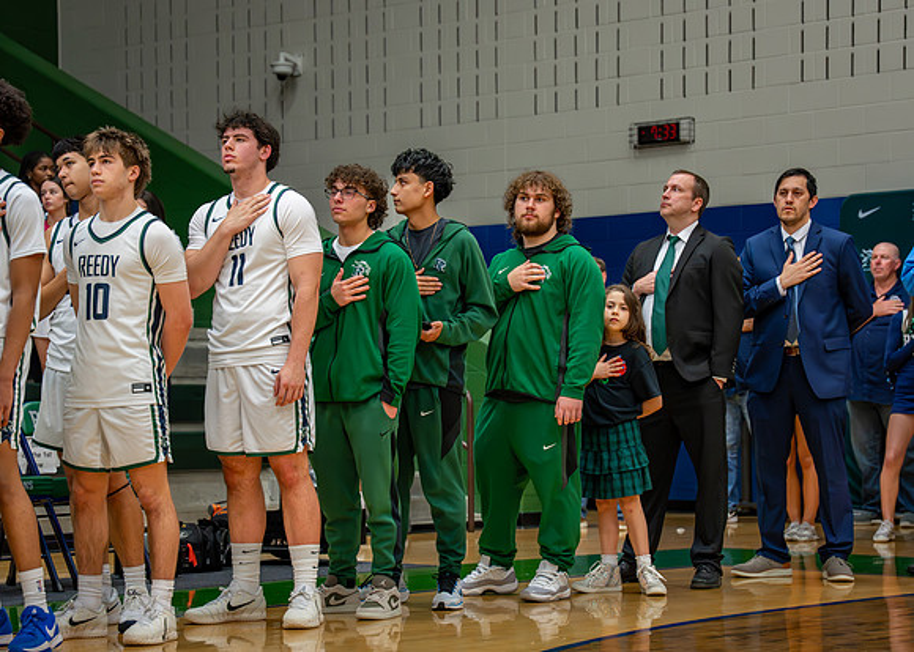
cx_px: 467
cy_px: 364
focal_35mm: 94
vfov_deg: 15.2
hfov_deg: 21.1
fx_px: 2449
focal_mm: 70
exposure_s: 1/500
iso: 2000
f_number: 2.8
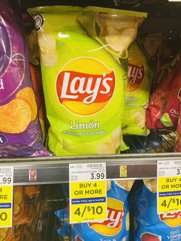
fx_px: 181
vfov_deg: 67.3
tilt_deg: -22.4
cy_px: 120
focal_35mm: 26
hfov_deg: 53.1
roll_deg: -0.6
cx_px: 90
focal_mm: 4.2
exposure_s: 1/60
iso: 160
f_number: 1.6
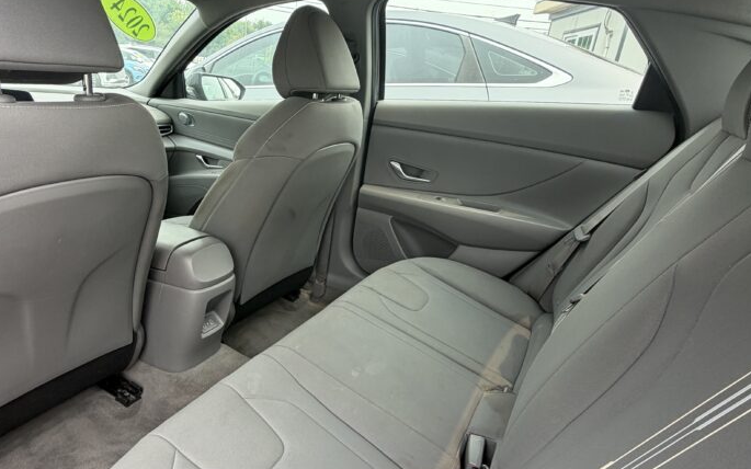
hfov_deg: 76.7
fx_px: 471
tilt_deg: -21.4
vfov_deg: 52.8
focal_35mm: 23
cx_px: 323
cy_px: 270
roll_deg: -6.2
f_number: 2.2
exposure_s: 1/121
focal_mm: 2.22
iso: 50
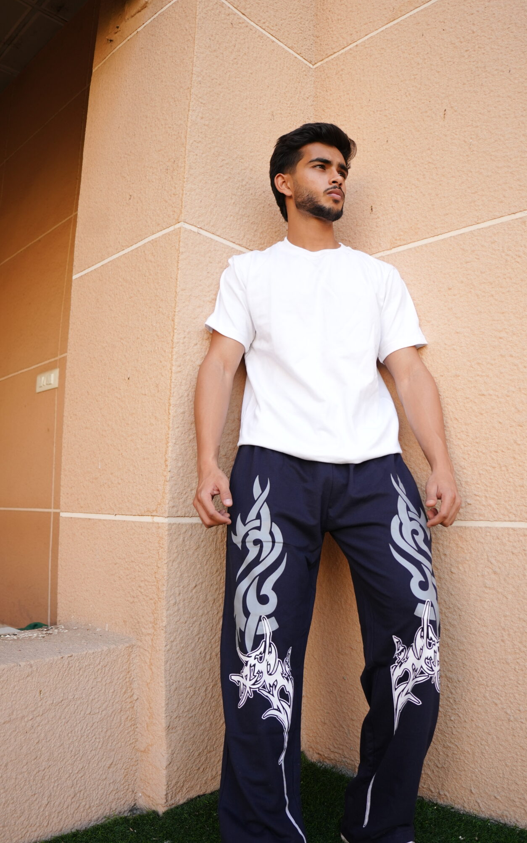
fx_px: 598
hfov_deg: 47.3
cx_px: 318
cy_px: 467
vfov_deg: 70.2
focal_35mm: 26
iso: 200
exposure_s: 1/400
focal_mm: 20
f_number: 2.8
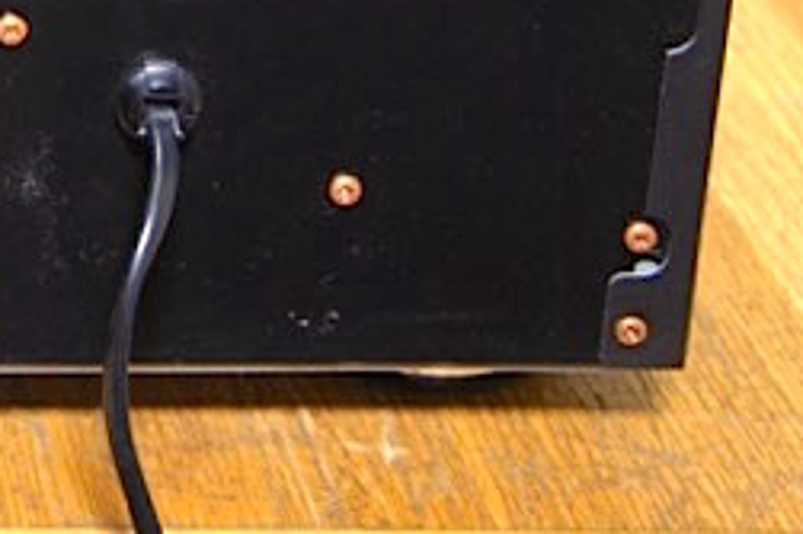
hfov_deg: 13.9
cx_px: -403
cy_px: -272
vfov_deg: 9.6
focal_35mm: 139
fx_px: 3089
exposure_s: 1/50
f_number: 4
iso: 250
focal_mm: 29
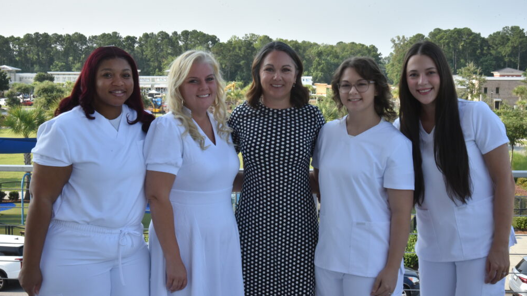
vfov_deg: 23.5
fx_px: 713
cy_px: 127
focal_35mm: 51
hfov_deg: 40.6
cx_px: 265
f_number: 32
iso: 1600
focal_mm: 48
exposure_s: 1/180
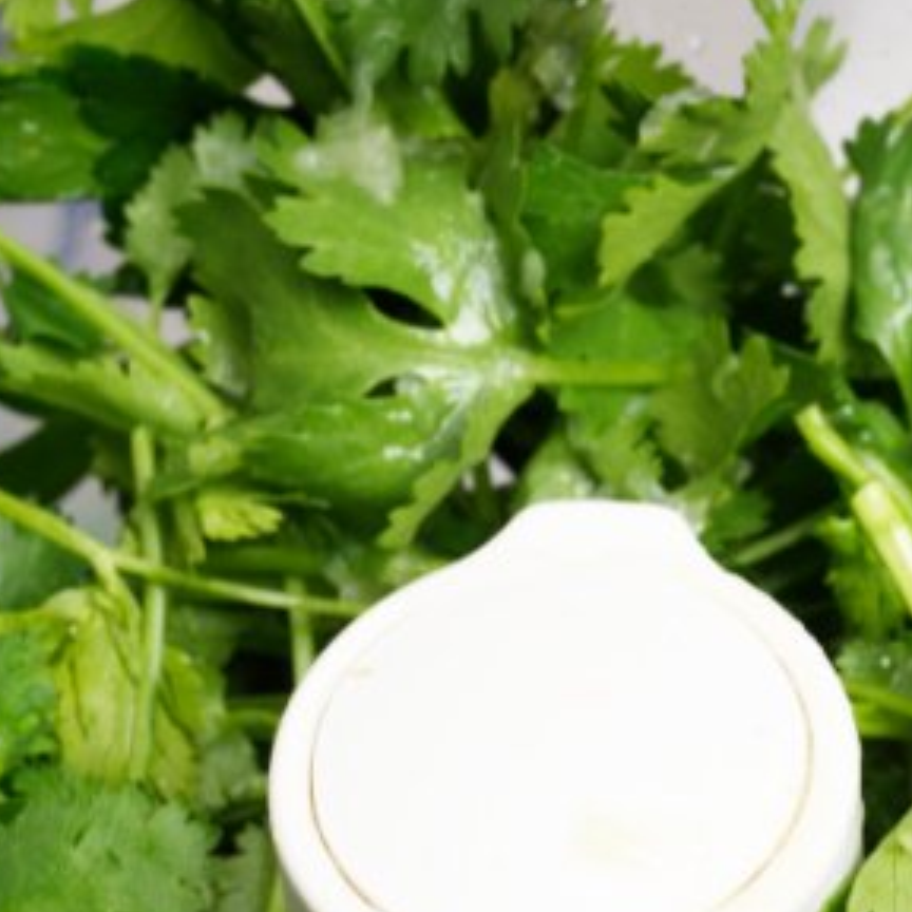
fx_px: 4531
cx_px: 535
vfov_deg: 11.5
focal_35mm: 152
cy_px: 489
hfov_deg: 11.5
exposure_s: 1/160
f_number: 8
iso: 200
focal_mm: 43
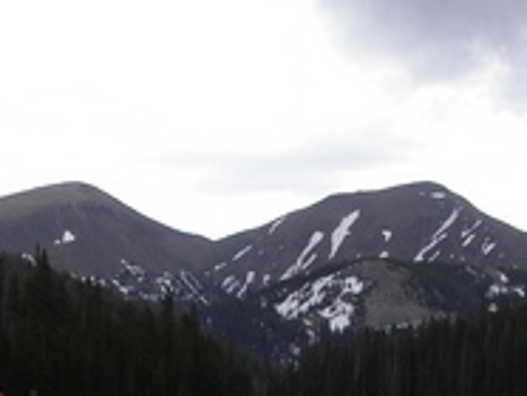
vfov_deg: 11.4
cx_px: 275
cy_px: 399
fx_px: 1966
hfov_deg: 15.3
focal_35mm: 129
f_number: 8
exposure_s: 1/180
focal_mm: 12.5
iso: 100
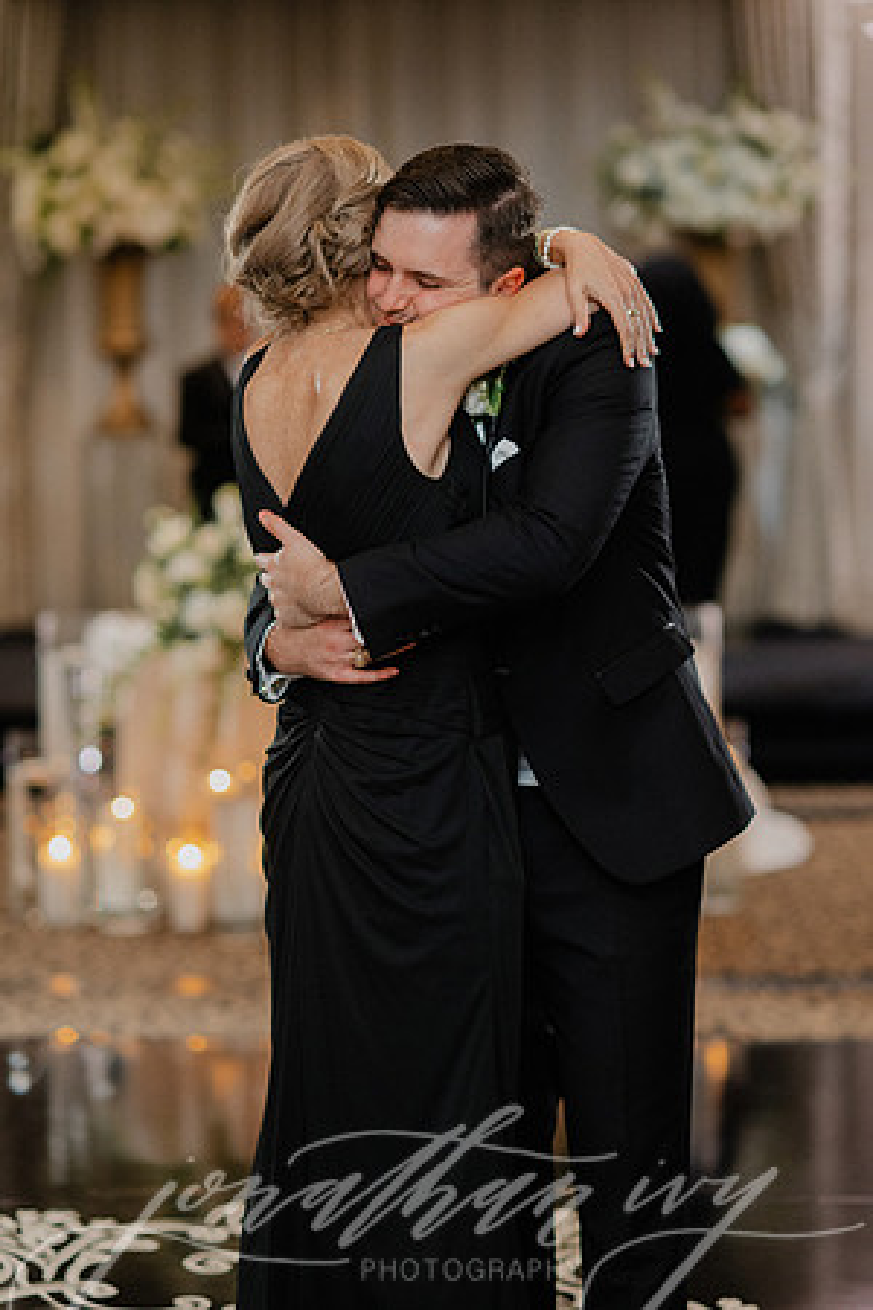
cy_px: 655
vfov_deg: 23.9
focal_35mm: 85
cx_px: 436
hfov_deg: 16.1
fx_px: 3092
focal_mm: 85
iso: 2000
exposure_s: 1/160
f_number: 2
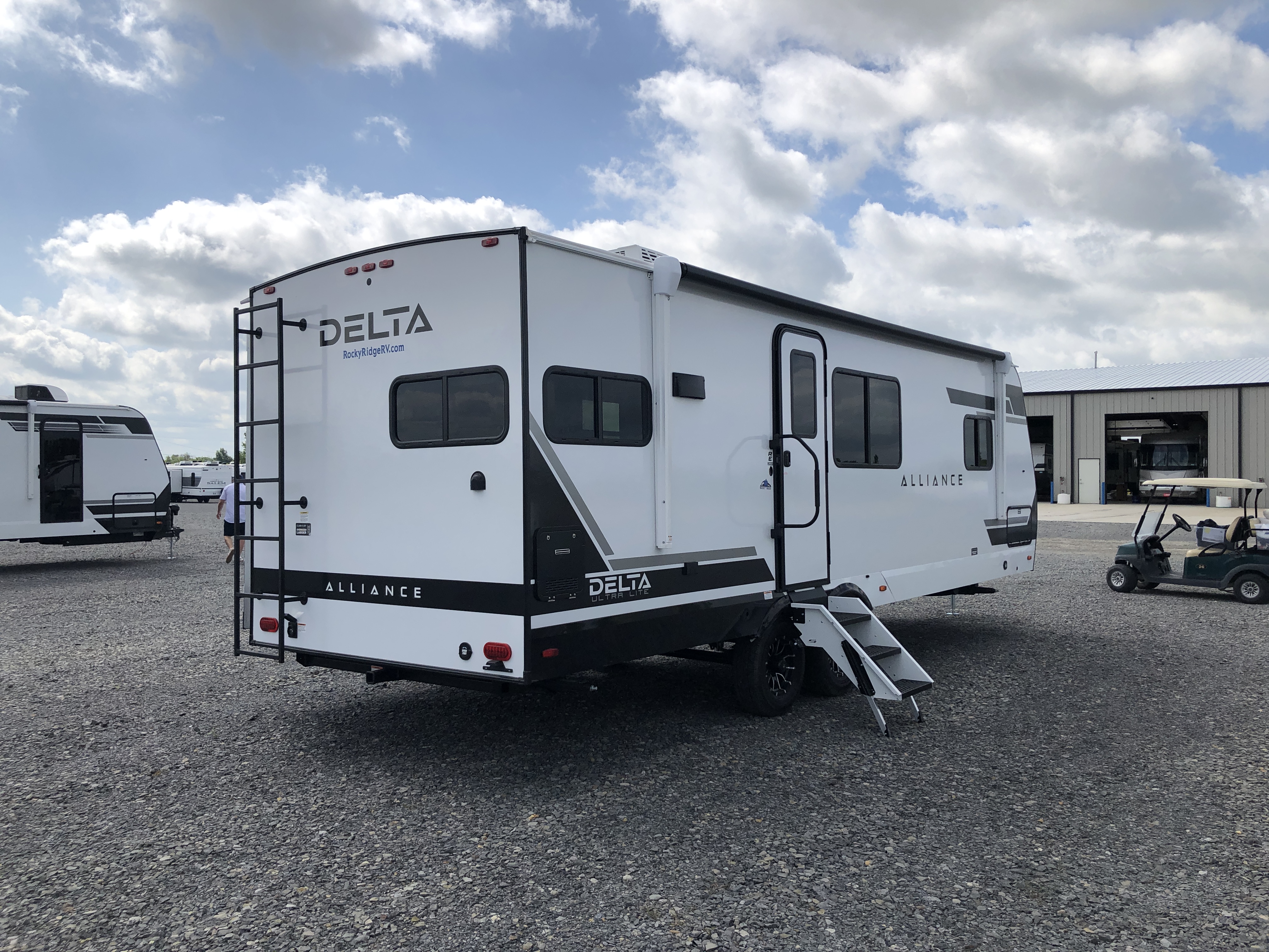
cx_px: 634
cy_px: 476
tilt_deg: -0.5
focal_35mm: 28
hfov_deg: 63.4
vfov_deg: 49.7
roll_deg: -0.4
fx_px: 1026
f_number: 1.8
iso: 20
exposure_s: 1/3003
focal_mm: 3.99
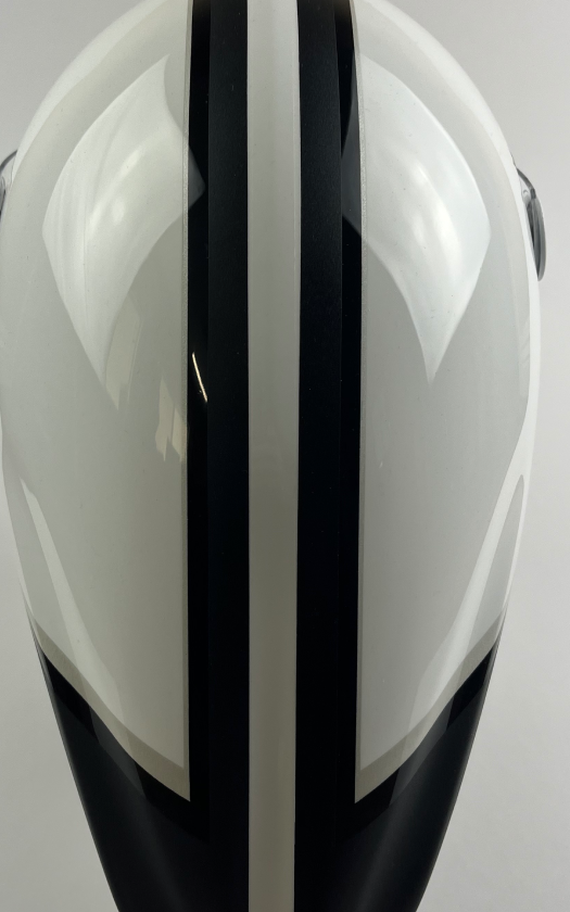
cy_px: 464
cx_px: 258
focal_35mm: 42
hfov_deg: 30.5
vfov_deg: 47.2
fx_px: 1044
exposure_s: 1/390
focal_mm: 5.1
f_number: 1.6
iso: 50
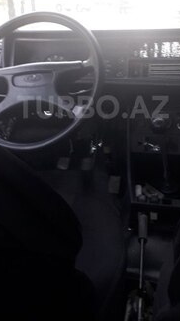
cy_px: 107
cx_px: 93
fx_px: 382
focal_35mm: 45
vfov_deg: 44.8
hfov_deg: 26.5
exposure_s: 1/50
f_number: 1.9
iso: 100
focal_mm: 3.6
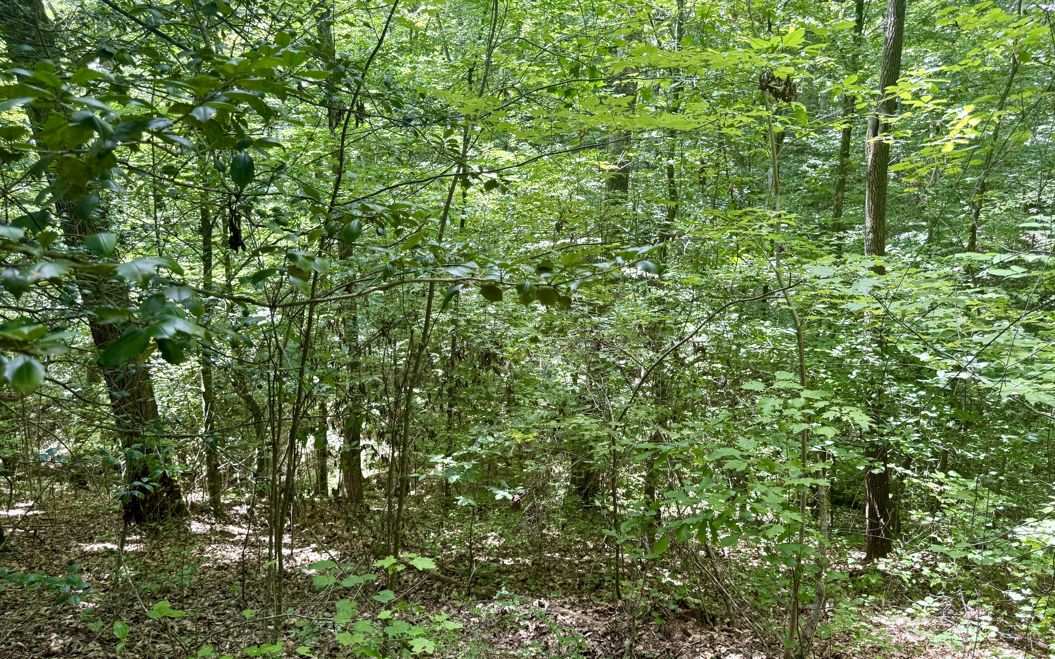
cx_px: 527
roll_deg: -1.5
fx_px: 748
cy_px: 360
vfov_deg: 47.5
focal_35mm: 26
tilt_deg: -12.7
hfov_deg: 70.4
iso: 80
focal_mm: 6.76
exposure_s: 1/121
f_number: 1.78
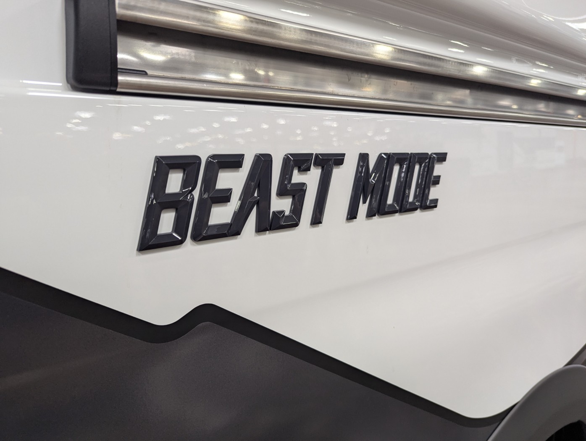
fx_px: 407
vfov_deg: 56.9
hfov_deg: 71.5
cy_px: 220
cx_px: 293
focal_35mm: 24
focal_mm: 6.81
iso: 130
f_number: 1.85
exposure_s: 1/120
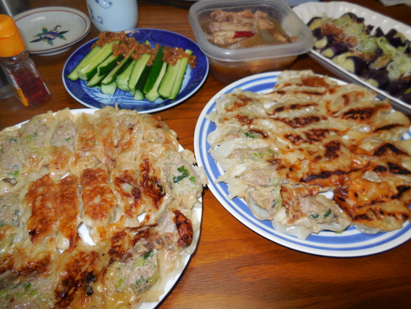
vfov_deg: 54.9
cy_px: 154
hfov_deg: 69.4
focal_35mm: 25
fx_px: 297
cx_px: 206
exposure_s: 1/25
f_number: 3.1
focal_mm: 4.5
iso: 125
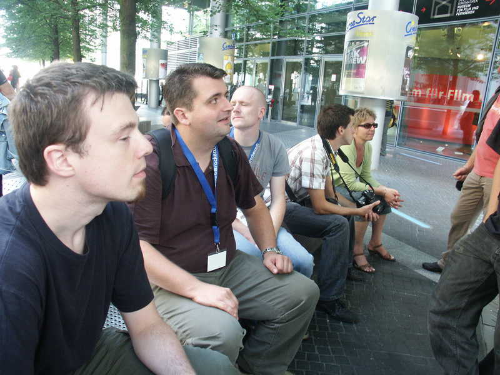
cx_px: 250
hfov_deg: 63.4
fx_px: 404
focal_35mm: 28
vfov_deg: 49.7
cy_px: 188
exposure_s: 1/30
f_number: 2.8
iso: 200
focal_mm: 7.21
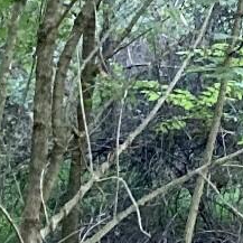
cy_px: 100
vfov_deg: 7.5
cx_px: 740
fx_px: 1858
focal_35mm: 234
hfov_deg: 6.7
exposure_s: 1/60
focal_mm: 3.99
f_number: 1.8
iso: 320
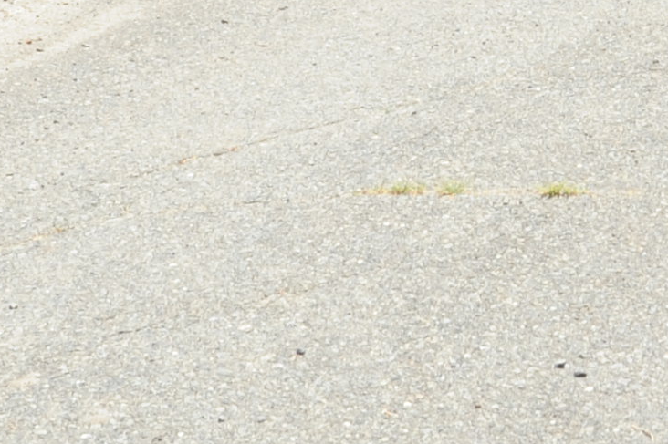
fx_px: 3449
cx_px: 909
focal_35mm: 186
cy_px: -815
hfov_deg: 10.8
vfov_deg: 6.8
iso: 200
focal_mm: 32
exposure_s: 1/100
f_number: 13
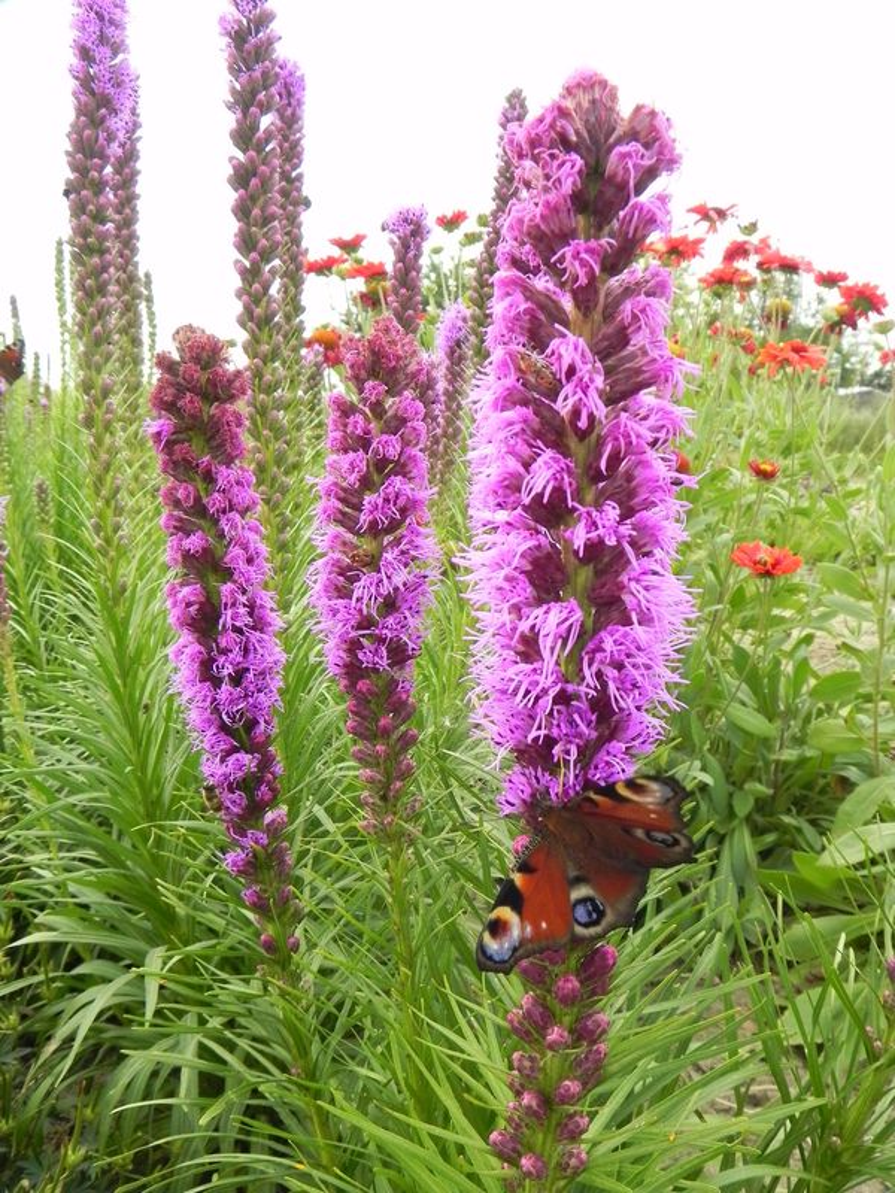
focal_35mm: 29
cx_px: 448
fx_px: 1000
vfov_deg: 61.7
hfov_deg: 48.2
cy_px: 596
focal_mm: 5.2
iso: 160
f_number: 5
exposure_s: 1/160
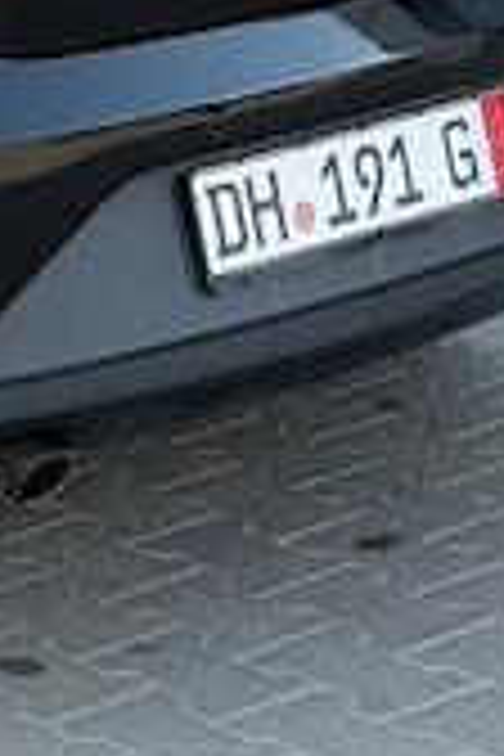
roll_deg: -0.1
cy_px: -81
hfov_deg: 7.4
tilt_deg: -11.0
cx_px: -495
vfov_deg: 11.4
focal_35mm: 178
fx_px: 3738
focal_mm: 6.76
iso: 64
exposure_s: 1/596
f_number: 1.78
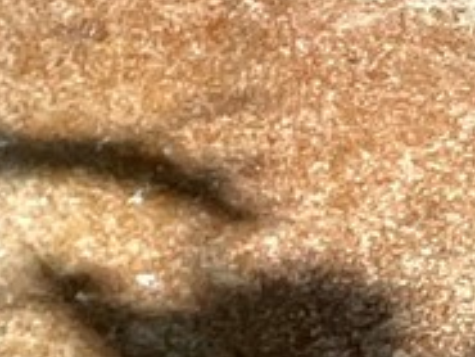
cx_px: -1100
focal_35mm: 202
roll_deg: +5.9
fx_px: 2774
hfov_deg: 8.0
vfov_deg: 6.3
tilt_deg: -30.8
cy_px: -979
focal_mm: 4.2
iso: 32
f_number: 1.6
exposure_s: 1/1715
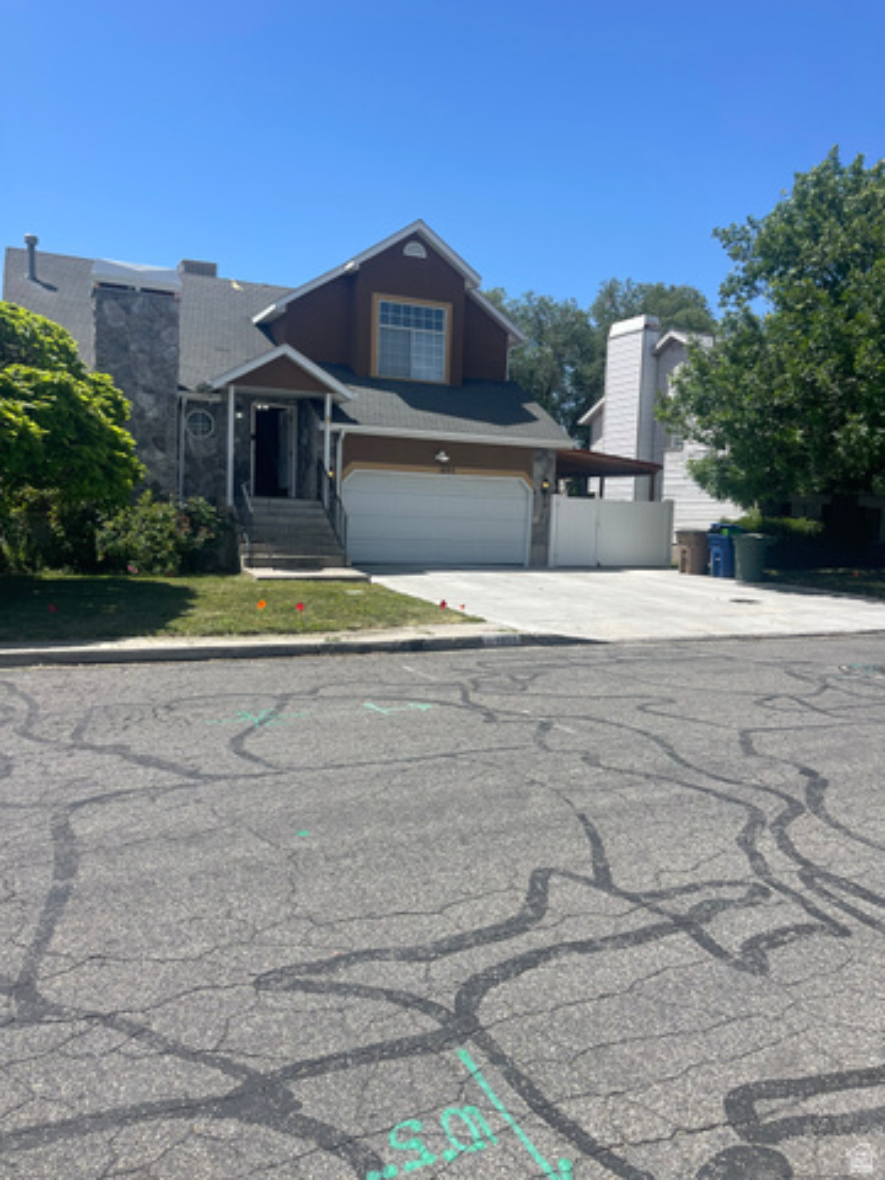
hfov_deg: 54.9
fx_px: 852
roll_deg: -2.1
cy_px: 590
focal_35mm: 25
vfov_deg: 69.4
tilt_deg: -3.2
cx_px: 442
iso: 32
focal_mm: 5.1
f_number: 1.6
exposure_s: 1/3165
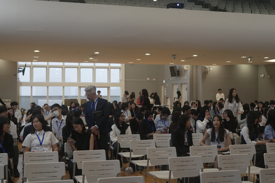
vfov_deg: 25.8
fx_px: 401
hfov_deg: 37.9
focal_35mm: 52
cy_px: 92
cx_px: 138
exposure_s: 1/160
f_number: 3.5
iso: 1250
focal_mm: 35
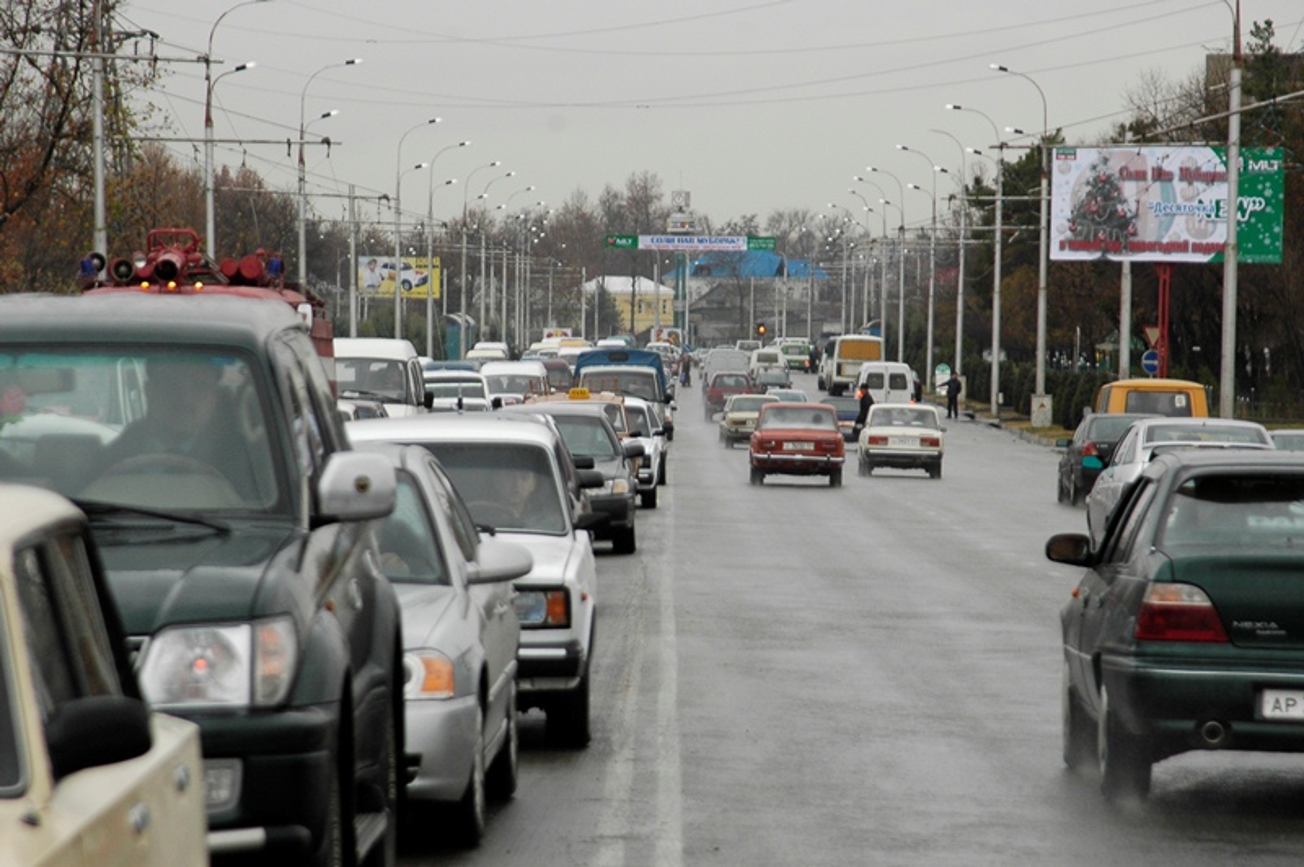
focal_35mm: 202
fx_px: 7329
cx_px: 652
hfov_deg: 10.2
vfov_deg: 6.8
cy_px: 434
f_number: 6.3
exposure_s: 1/160
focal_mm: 135
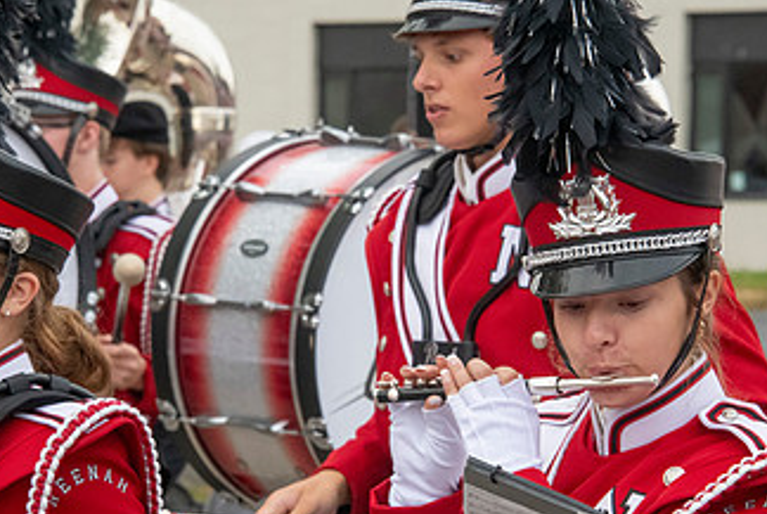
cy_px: 342
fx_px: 6102
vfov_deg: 4.8
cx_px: 388
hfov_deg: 7.2
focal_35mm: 286
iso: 3200
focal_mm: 160
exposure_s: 1/400
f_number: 11
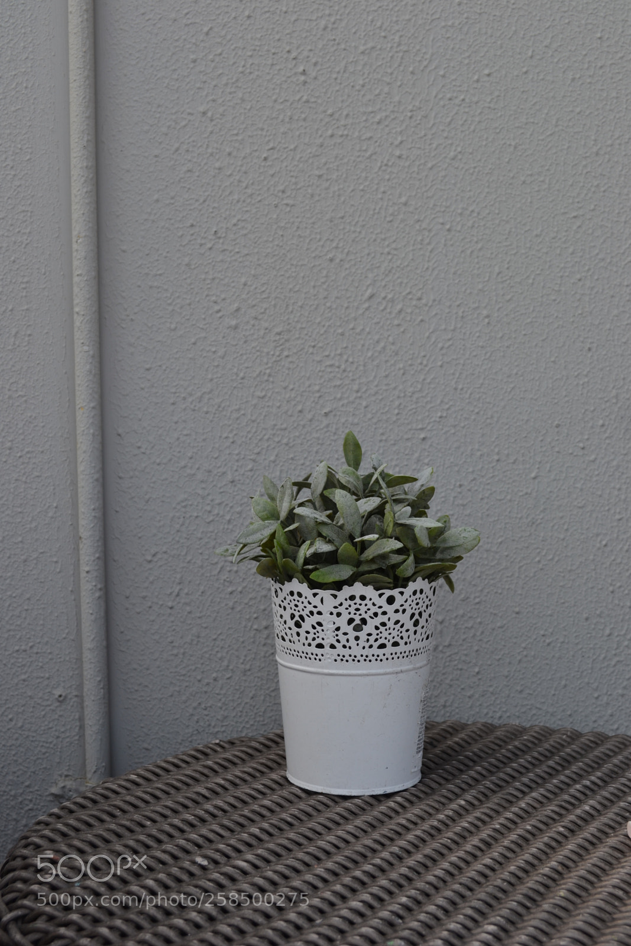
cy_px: 473
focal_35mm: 54
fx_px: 1419
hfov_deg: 25.1
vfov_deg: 36.9
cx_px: 316
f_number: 7.1
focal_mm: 36
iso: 100
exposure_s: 1/200
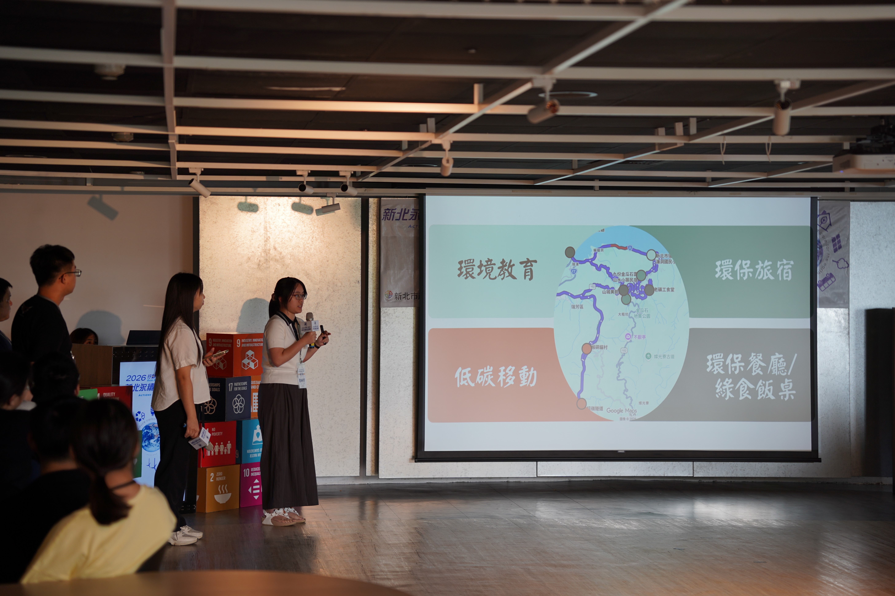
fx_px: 1740
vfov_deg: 19.5
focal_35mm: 70
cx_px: 448
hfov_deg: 28.8
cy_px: 298
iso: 160
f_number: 2.8
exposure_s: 1/80
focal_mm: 70
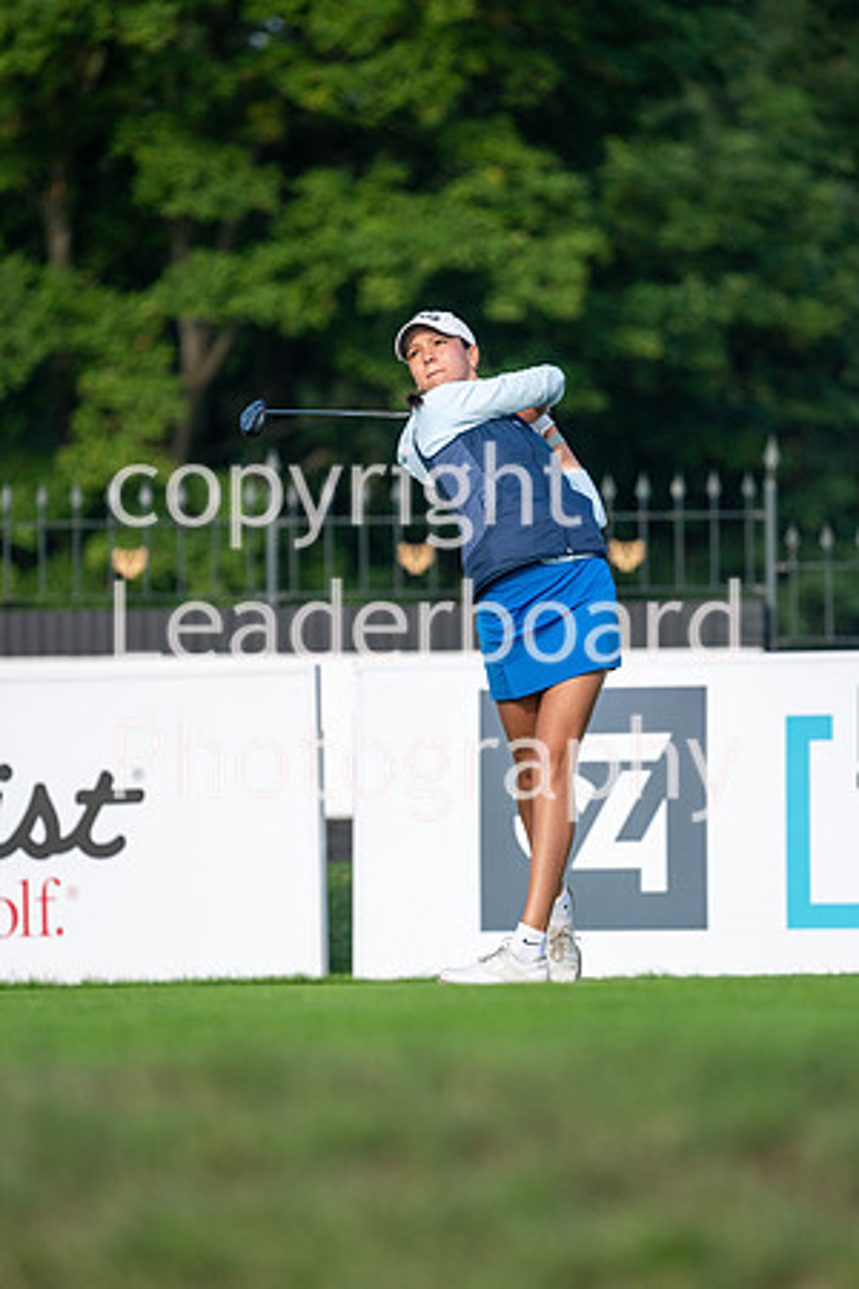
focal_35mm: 300
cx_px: 430
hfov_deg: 4.6
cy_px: 644
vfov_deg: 6.9
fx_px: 10737
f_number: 5
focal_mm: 300
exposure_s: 1/2000
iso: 400
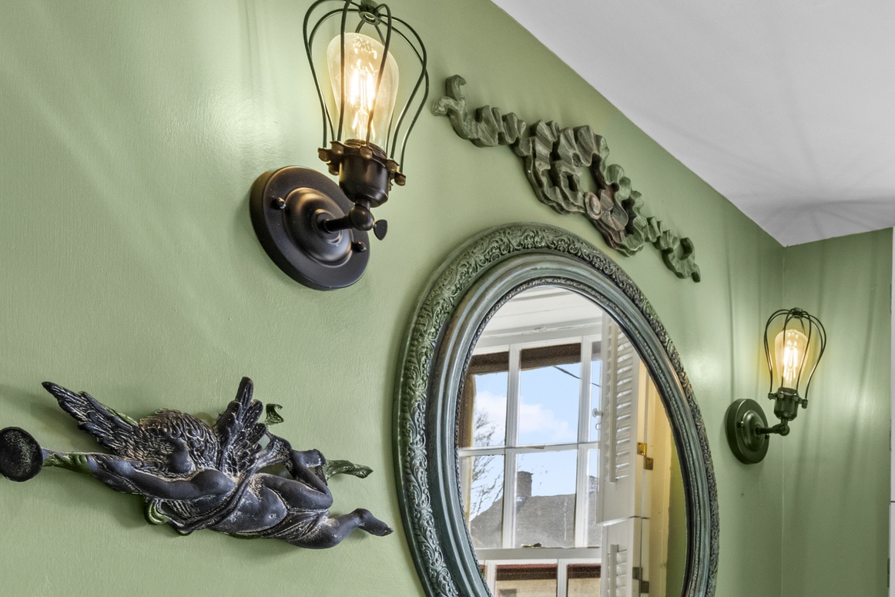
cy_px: 707
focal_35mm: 38
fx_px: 953
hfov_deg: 41.8
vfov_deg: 30.0
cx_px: 944
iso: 320
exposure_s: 1/13
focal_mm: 14.5
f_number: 9
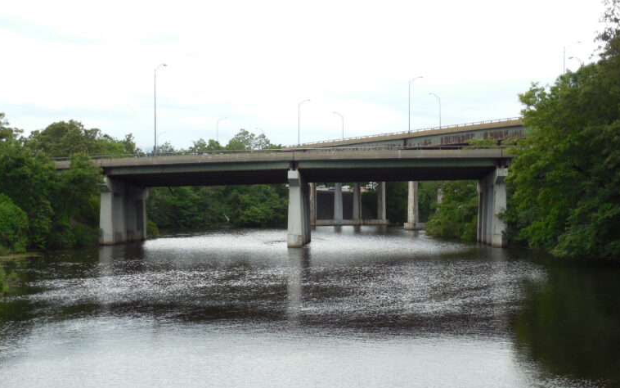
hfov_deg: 35.1
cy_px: 196
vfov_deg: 22.4
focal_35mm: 58
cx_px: 310
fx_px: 980
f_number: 4.2
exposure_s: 1/400
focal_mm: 9.8
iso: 125
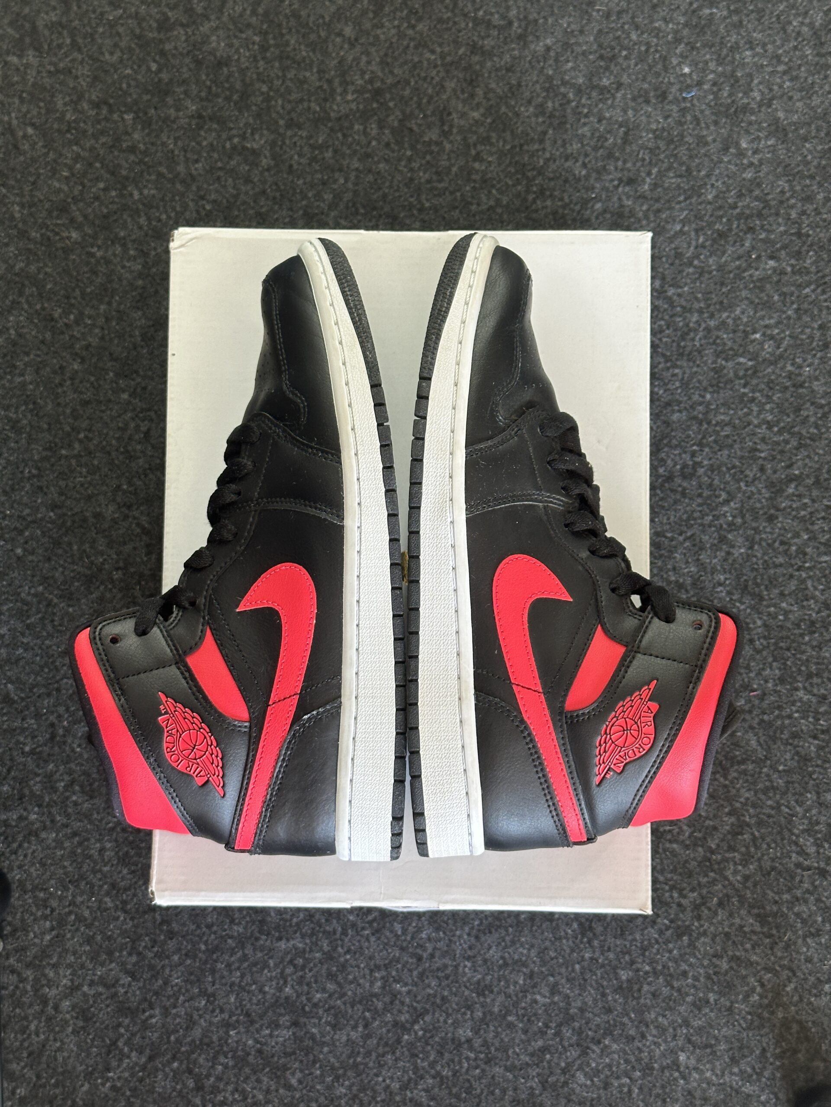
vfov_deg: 39.7
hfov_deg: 30.3
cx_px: 416
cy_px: 554
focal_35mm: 48
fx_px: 1536
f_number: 1.78
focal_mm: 6.86
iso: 125
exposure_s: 1/50
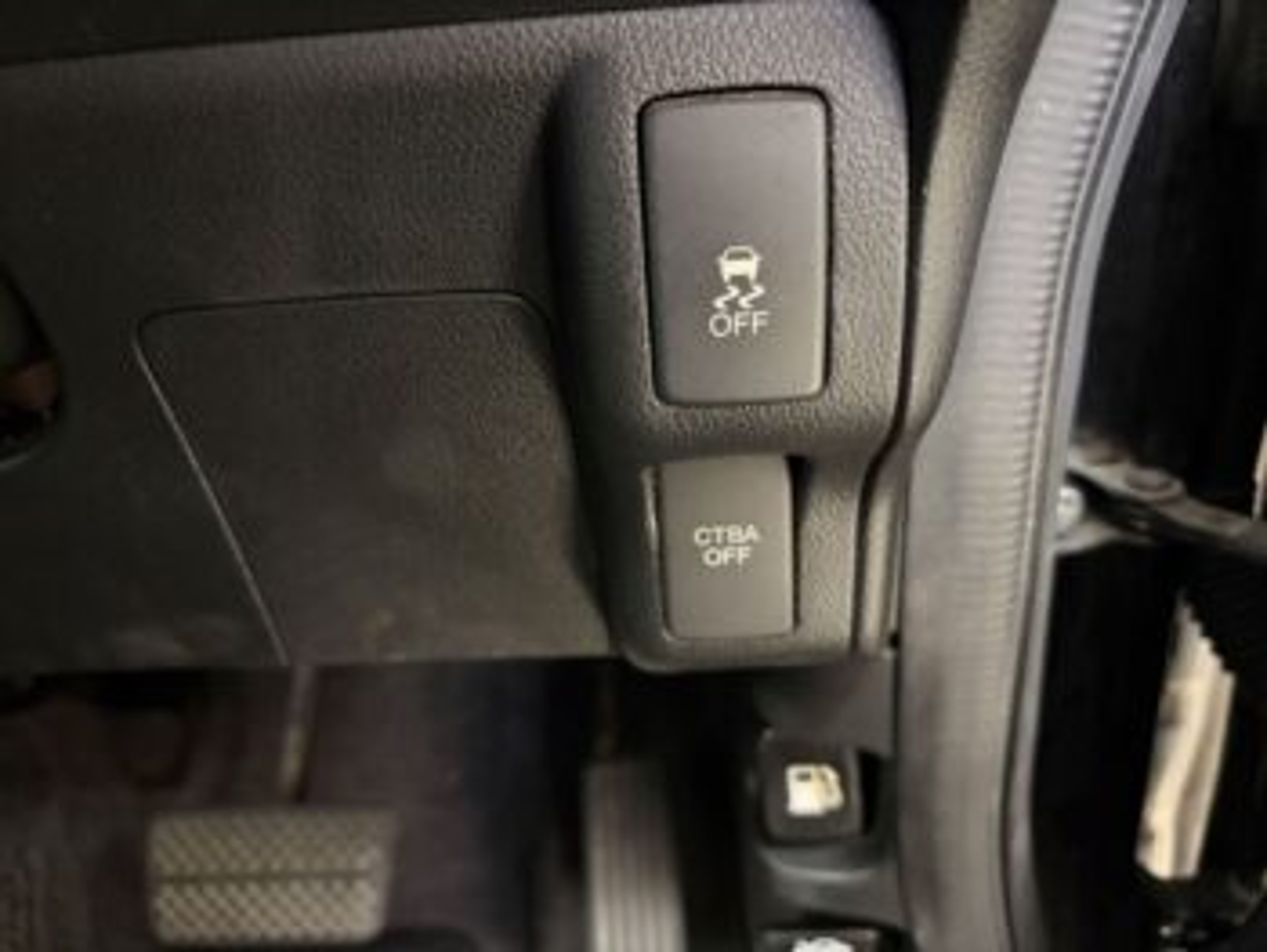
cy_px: 476
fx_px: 952
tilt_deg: -23.5
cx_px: 634
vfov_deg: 53.1
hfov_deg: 67.3
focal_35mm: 26
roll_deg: +5.4
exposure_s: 1/25
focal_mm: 5.96
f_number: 1.6
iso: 800
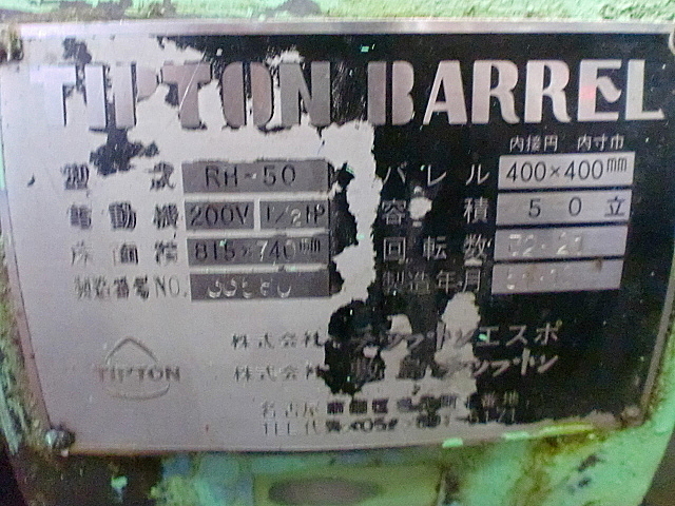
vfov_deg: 40.7
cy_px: 253
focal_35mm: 35
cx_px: 338
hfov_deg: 52.6
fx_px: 682
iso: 1600
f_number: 3.1
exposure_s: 1/40
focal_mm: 6.3
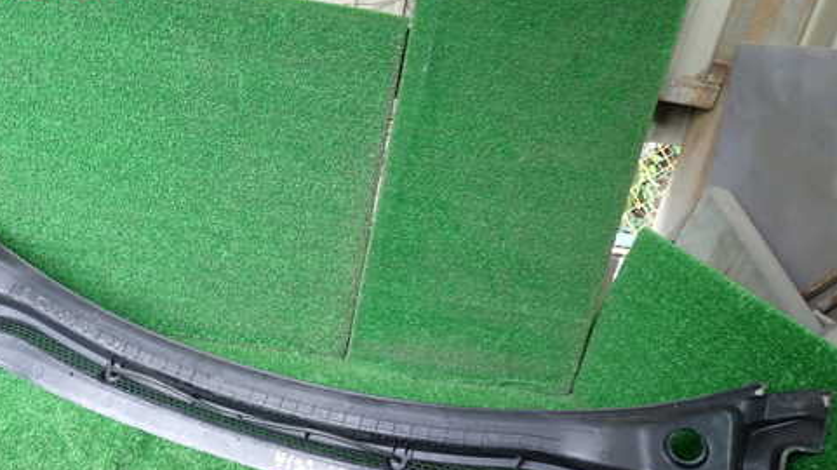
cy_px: 353
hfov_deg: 57.4
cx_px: 317
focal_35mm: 34
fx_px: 754
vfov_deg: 33.9
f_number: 2
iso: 200
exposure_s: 1/30
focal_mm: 4.5
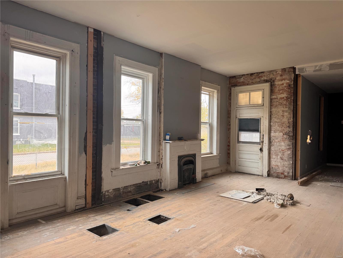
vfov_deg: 56.8
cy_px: 129
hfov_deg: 71.6
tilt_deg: -1.1
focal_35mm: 24
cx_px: 172
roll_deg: -0.3
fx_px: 238
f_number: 1.78
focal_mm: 6.76
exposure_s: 1/121
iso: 100
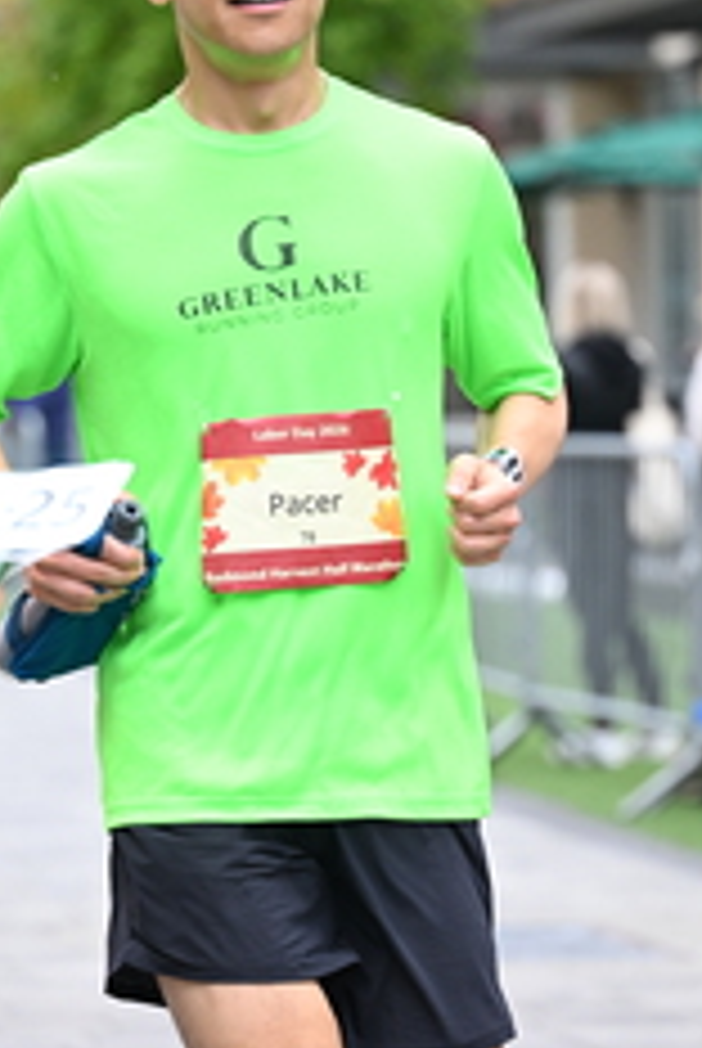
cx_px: 371
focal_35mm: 217
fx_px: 6328
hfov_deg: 6.3
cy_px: 517
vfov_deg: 9.5
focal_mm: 92
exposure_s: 1/1250
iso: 1250
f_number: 2.8
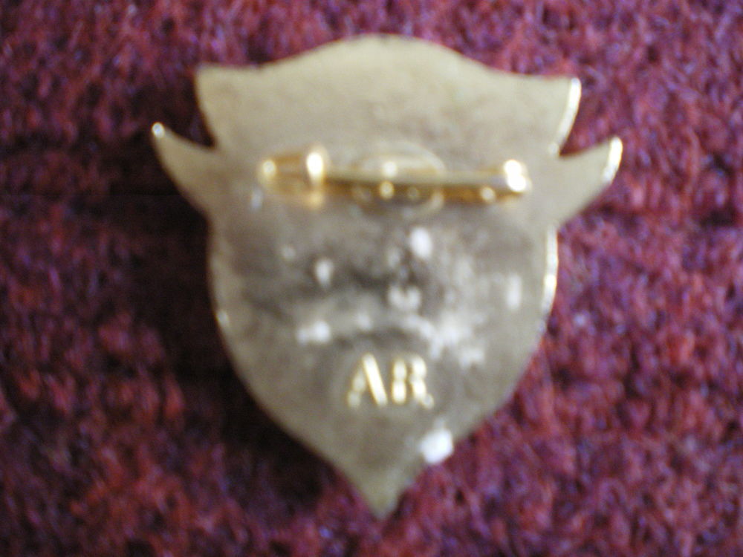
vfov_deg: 37.7
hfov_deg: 49.0
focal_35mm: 38
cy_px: 278
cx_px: 372
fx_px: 816
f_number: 3.1
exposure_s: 1/6
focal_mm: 6.3
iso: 400
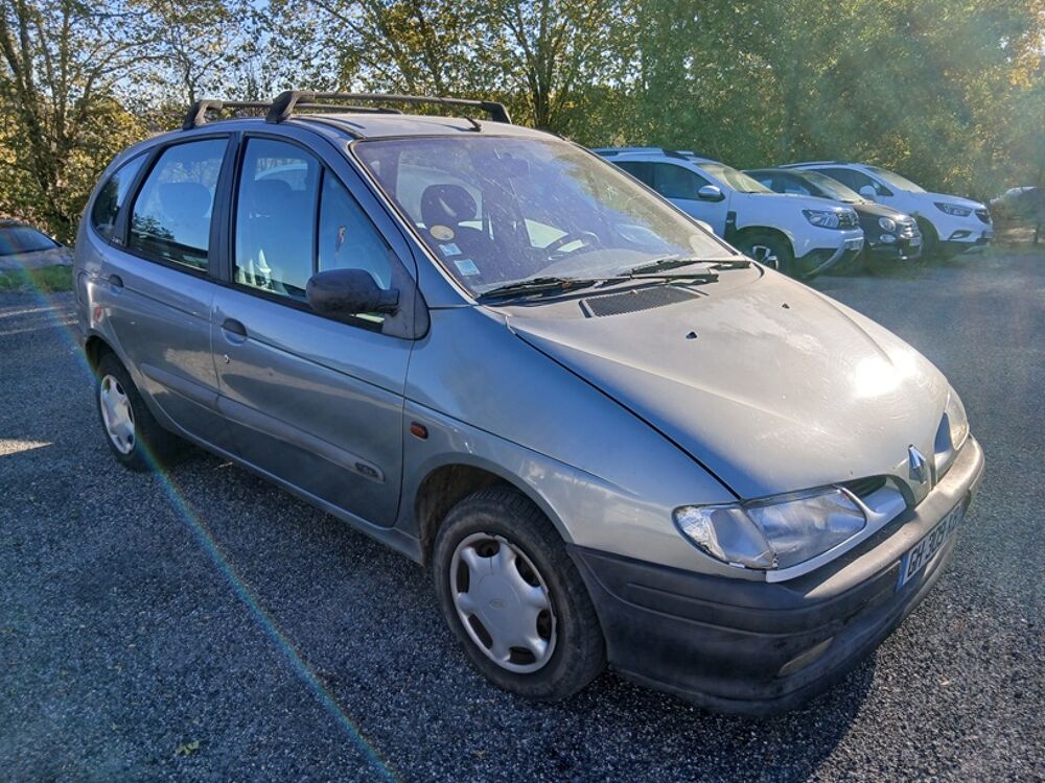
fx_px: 785
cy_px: 392
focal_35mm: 26
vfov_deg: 53.1
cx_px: 522
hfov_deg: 67.3
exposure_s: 1/180
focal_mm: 3.98
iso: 20
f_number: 1.8
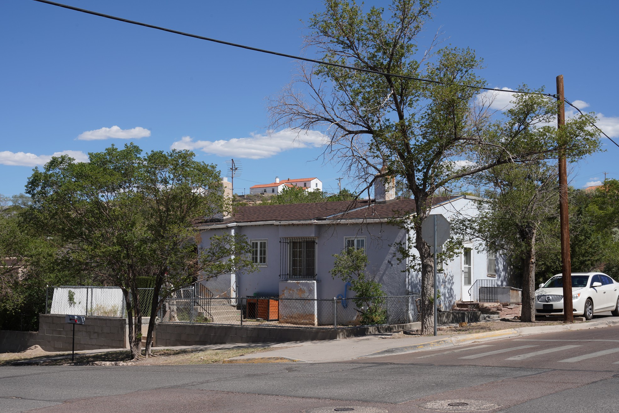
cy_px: 206
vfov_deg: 26.5
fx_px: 877
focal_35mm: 51
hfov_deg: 38.9
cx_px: 310
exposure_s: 1/100
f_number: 16
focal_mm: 50
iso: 100
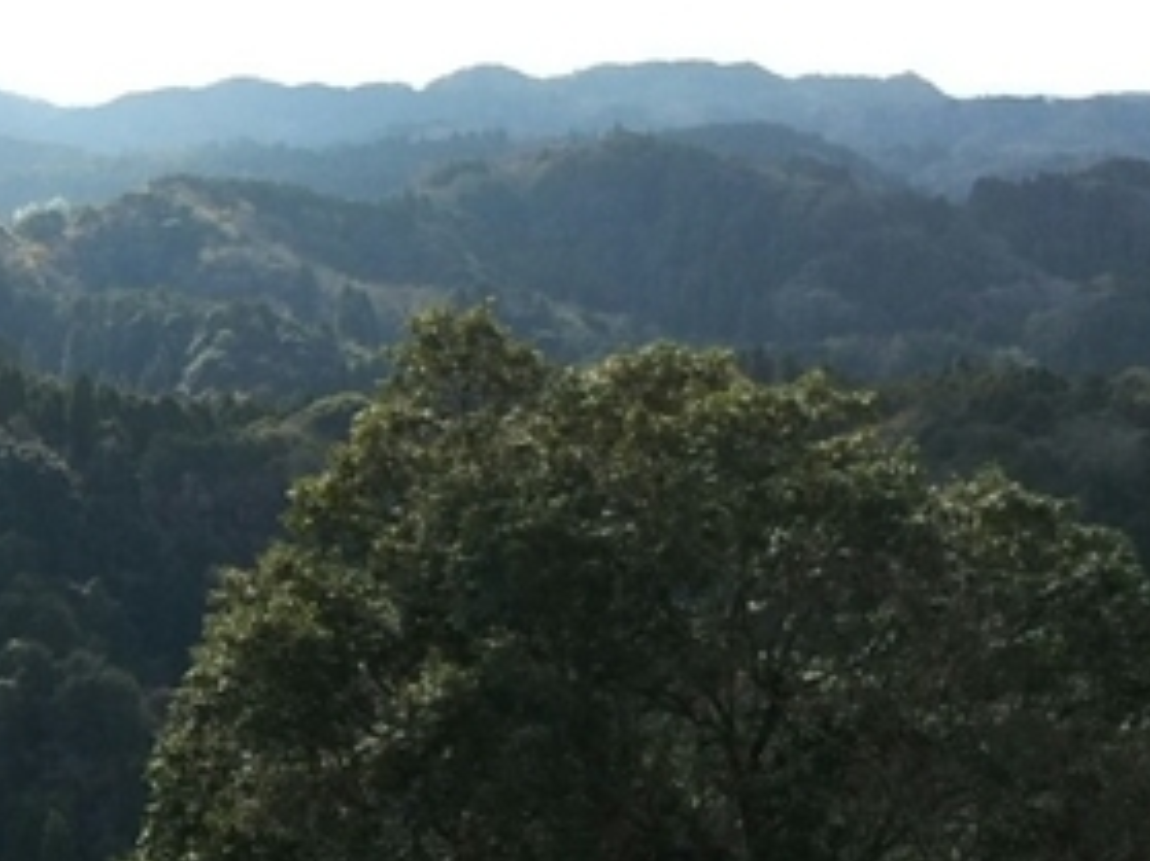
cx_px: -198
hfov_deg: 21.3
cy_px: 449
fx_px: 2856
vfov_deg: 17.2
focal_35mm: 86
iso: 25
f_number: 2.2
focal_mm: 4
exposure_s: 1/597
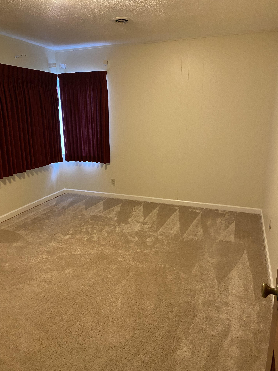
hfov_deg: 53.1
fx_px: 278
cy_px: 186
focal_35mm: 26
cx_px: 139
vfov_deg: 67.3
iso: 320
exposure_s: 1/40
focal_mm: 4.25
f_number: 1.8
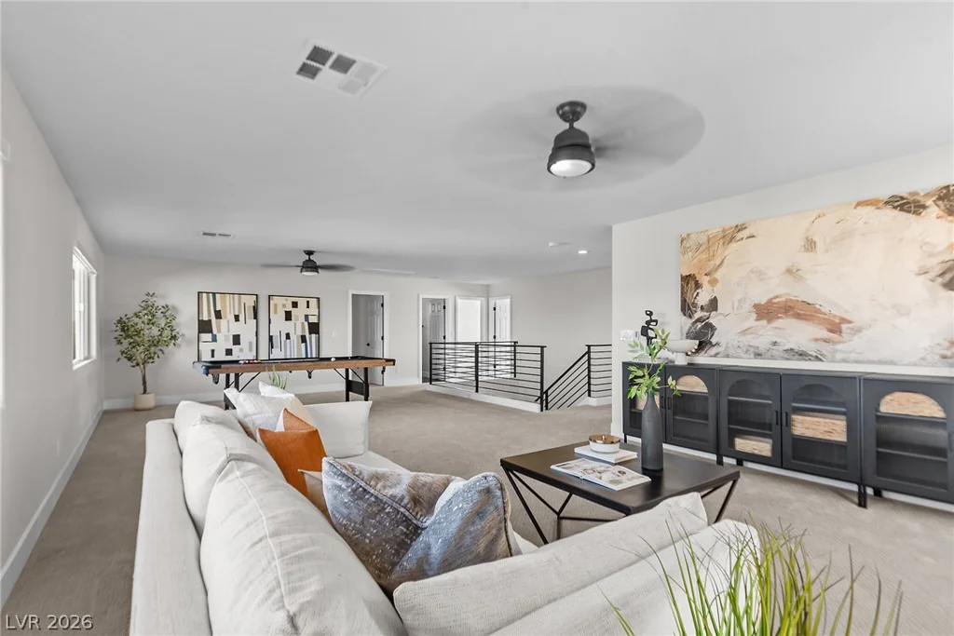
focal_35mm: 16
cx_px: 477
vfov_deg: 73.8
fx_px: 424
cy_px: 318
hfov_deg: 96.7
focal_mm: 16
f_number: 8
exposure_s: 1/2.5
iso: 100
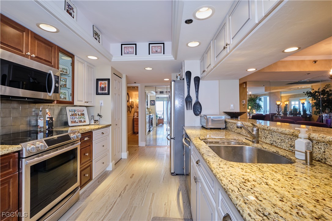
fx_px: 138
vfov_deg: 77.3
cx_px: 166
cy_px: 110
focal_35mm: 15
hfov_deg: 100.4
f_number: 8
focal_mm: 10
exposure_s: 1/13
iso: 400
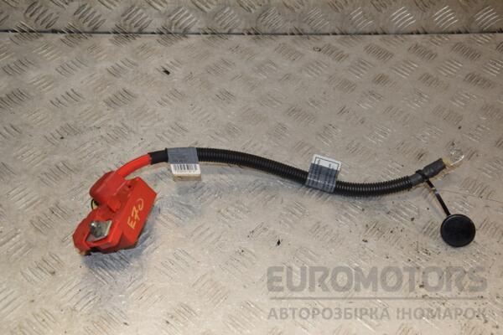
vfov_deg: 28.1
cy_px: 168
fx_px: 671
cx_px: 252
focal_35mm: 48
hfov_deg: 41.1
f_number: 8
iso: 800
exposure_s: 1/200
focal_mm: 32
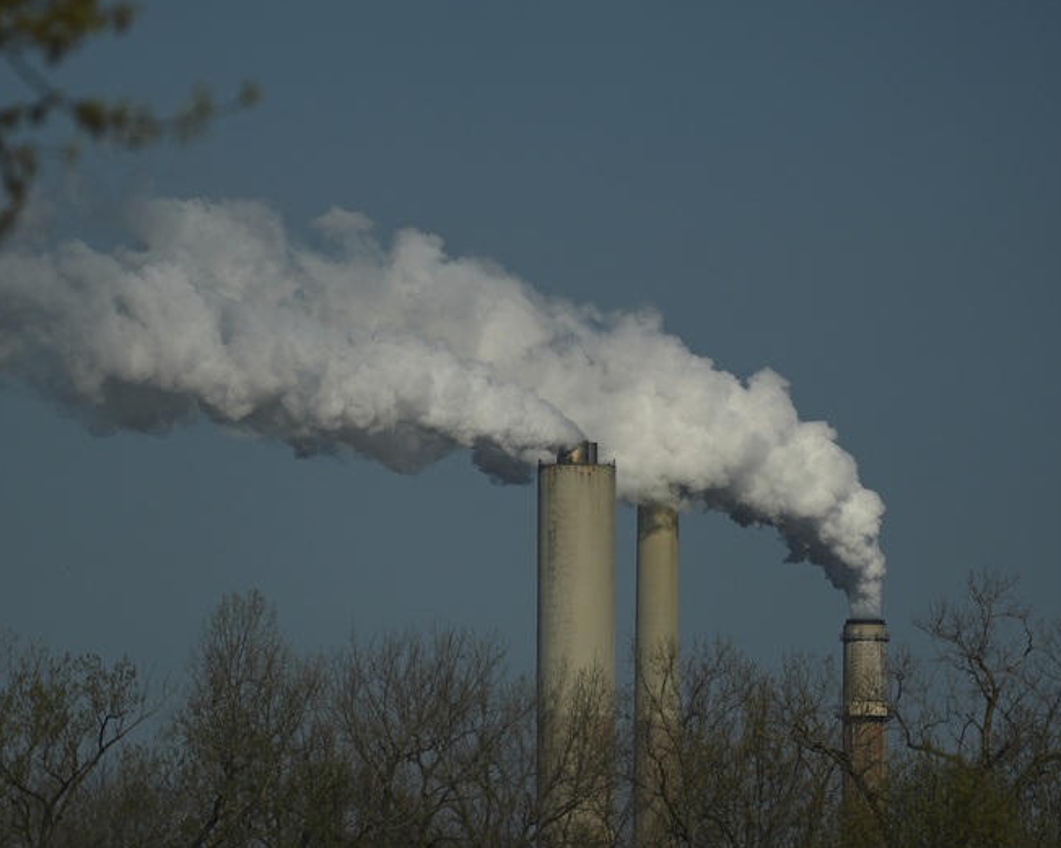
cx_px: 487
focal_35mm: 447
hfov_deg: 4.3
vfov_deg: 3.5
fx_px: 14030
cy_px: 536
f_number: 5.6
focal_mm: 303
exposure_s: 1/1600
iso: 125
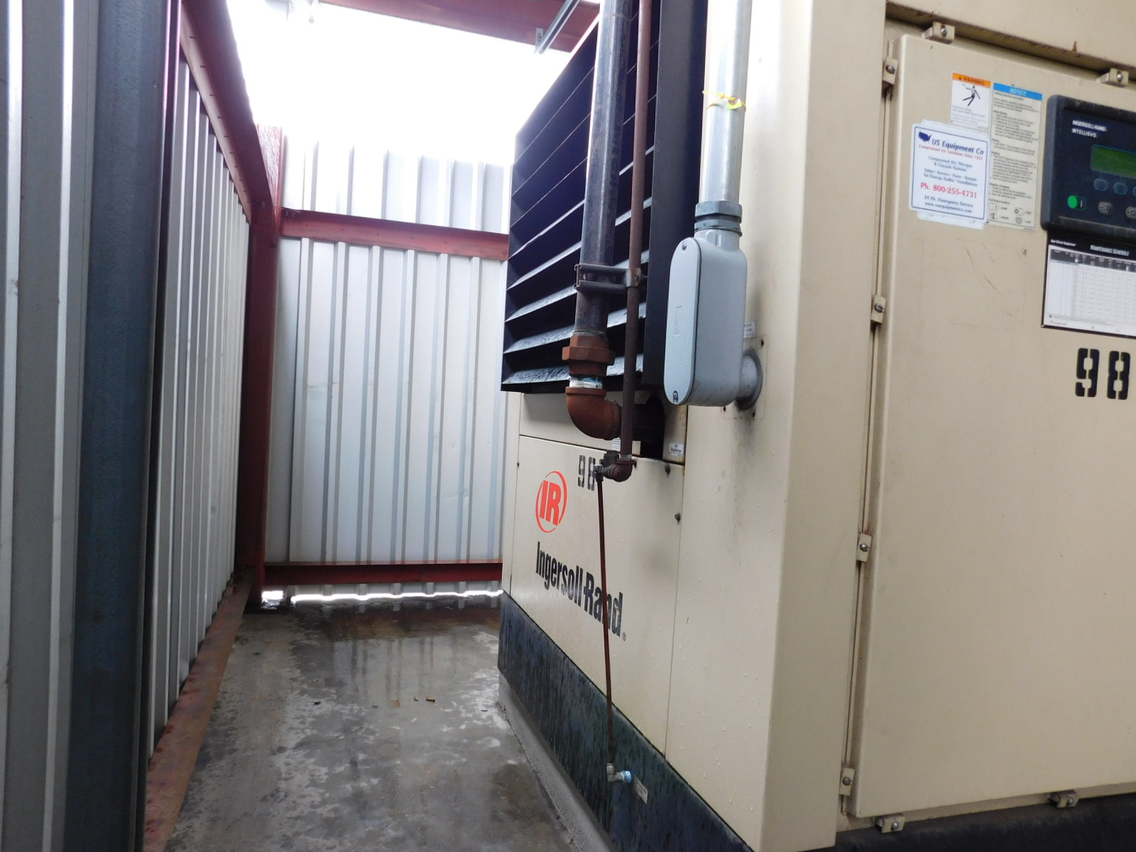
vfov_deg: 58.9
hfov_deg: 73.9
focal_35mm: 23
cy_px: 426
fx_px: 755
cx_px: 568
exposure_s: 1/30
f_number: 3
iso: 160
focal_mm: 4
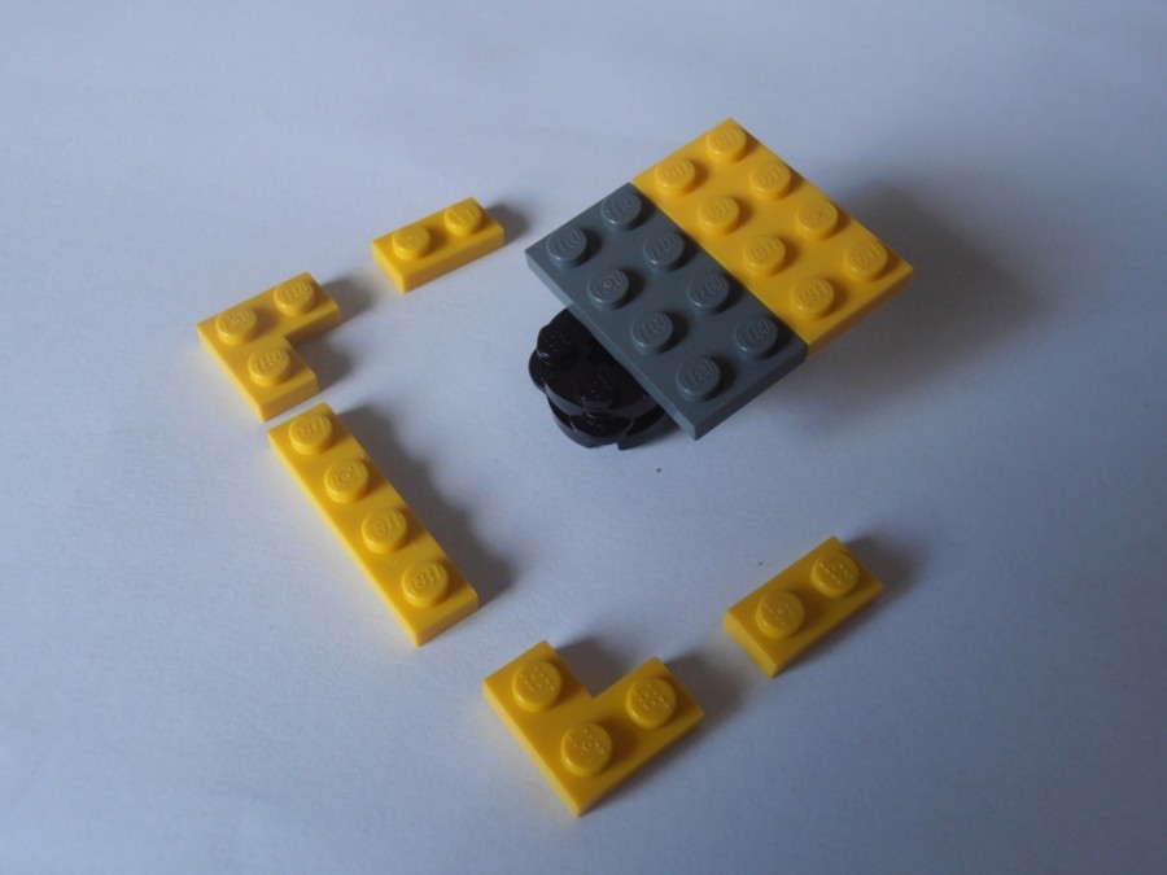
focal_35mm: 37
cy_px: 438
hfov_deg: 50.1
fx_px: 1247
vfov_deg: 38.7
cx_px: 584
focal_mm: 6.61
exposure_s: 1/40
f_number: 3.9
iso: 125
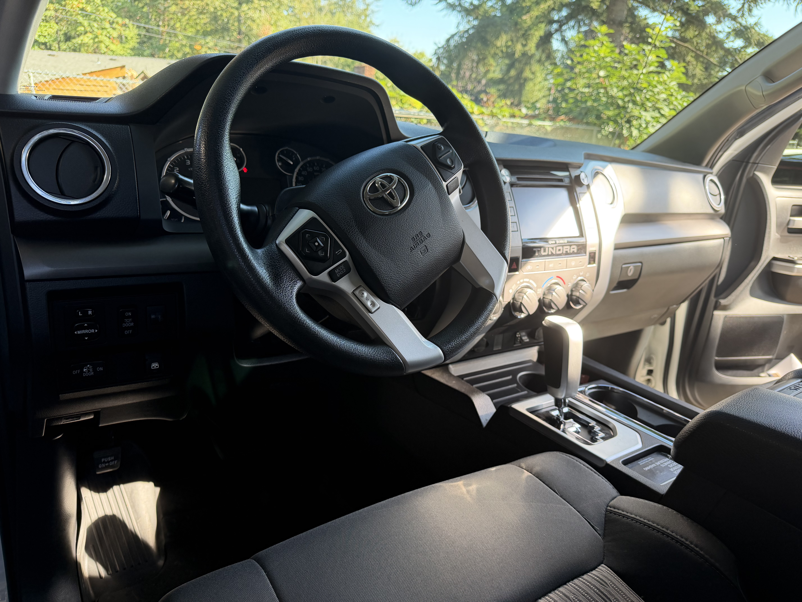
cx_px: 401
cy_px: 301
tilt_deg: -19.5
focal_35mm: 24
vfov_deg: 56.8
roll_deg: -3.6
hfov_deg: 71.6
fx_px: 556
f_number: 1.78
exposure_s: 1/164
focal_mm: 6.76
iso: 125
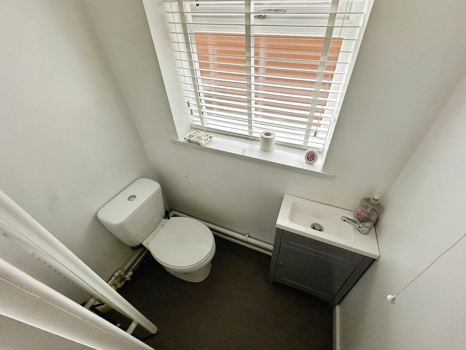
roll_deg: -1.6
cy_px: 175
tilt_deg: -39.5
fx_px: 188
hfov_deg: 102.1
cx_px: 233
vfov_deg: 85.7
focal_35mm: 14
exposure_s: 1/99
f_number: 2.2
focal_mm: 2.22
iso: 100
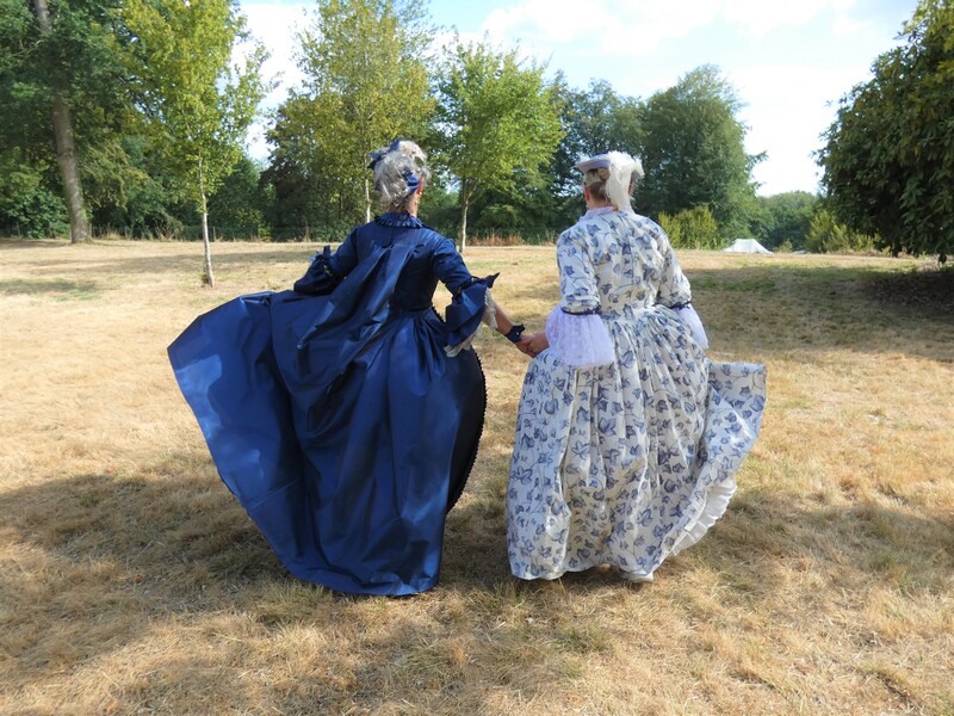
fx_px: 551
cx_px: 477
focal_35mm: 20
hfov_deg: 81.7
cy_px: 358
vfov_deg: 66.0
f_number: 2.8
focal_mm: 3.6
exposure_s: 1/500
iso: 80
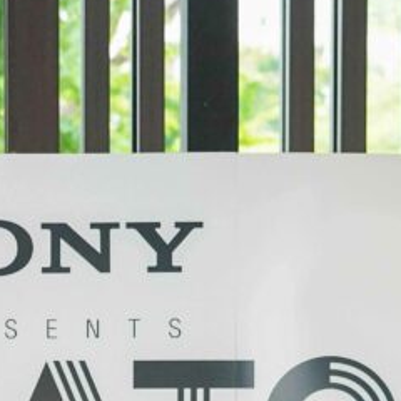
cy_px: 546
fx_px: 2189
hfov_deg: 10.3
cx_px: -37
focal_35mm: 167
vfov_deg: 10.2
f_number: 4
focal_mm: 46
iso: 6400
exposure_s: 1/800
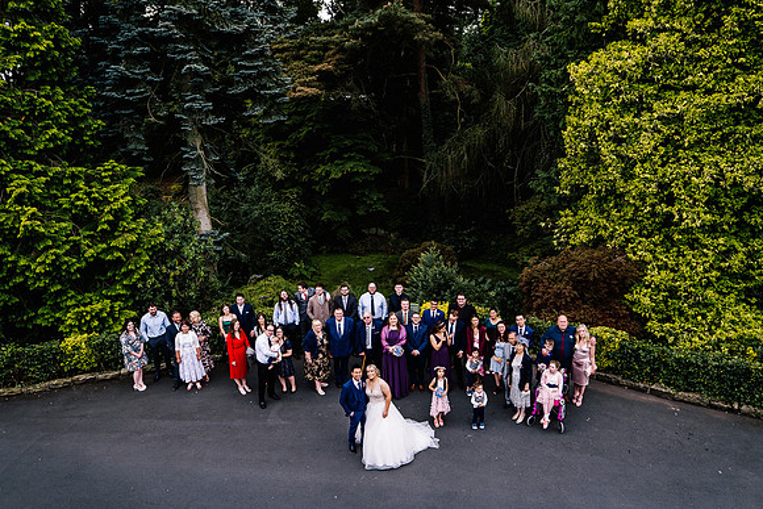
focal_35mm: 24
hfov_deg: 73.7
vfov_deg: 53.2
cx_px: 382
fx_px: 509
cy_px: 254
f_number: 3.5
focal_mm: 24
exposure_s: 1/500
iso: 500
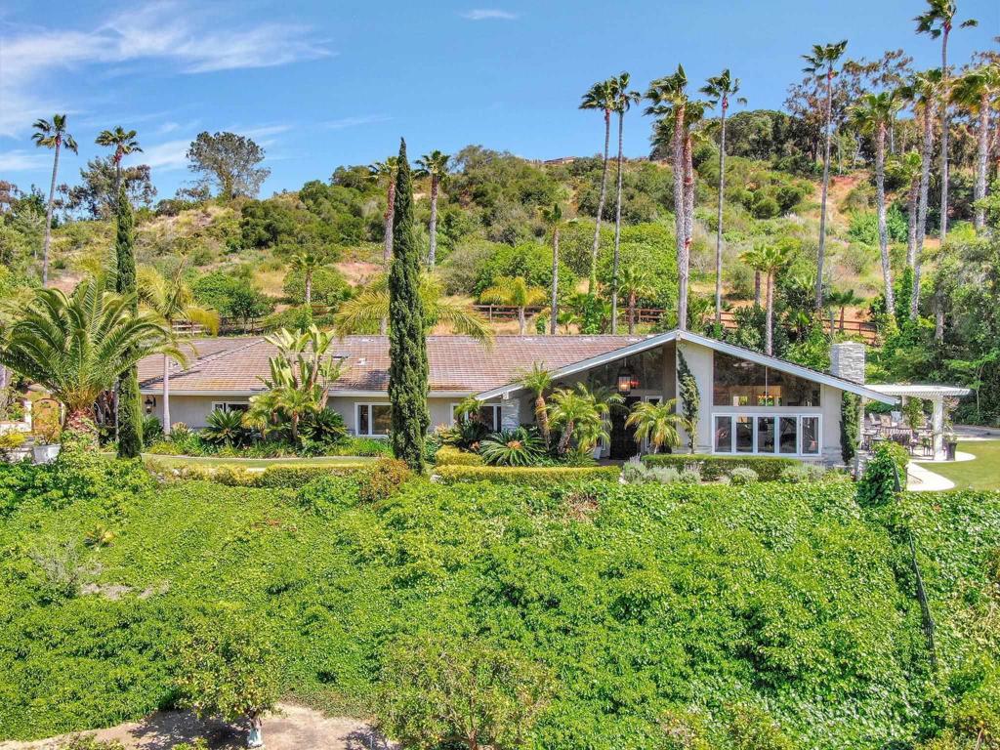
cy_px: 375
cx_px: 500
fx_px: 953
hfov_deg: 55.4
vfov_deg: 42.9
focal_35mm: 33
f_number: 3.2
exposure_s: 1/640
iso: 100
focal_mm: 5.69
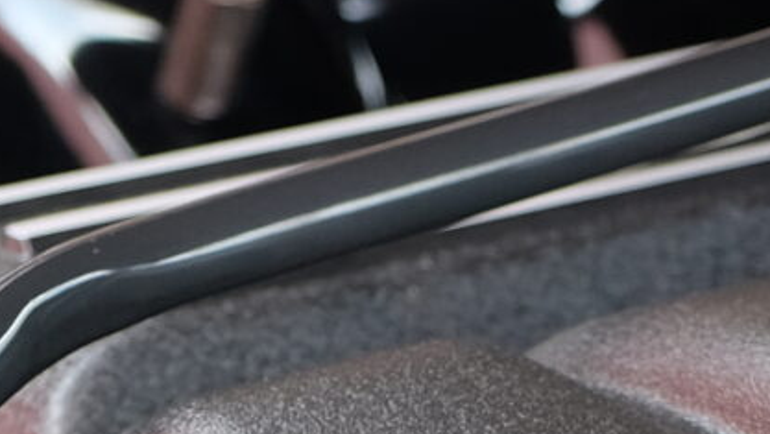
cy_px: 1166
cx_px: 2144
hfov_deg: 7.3
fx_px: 5515
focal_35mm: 270
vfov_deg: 4.4
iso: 400
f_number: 3.2
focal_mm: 27.7
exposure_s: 1/80
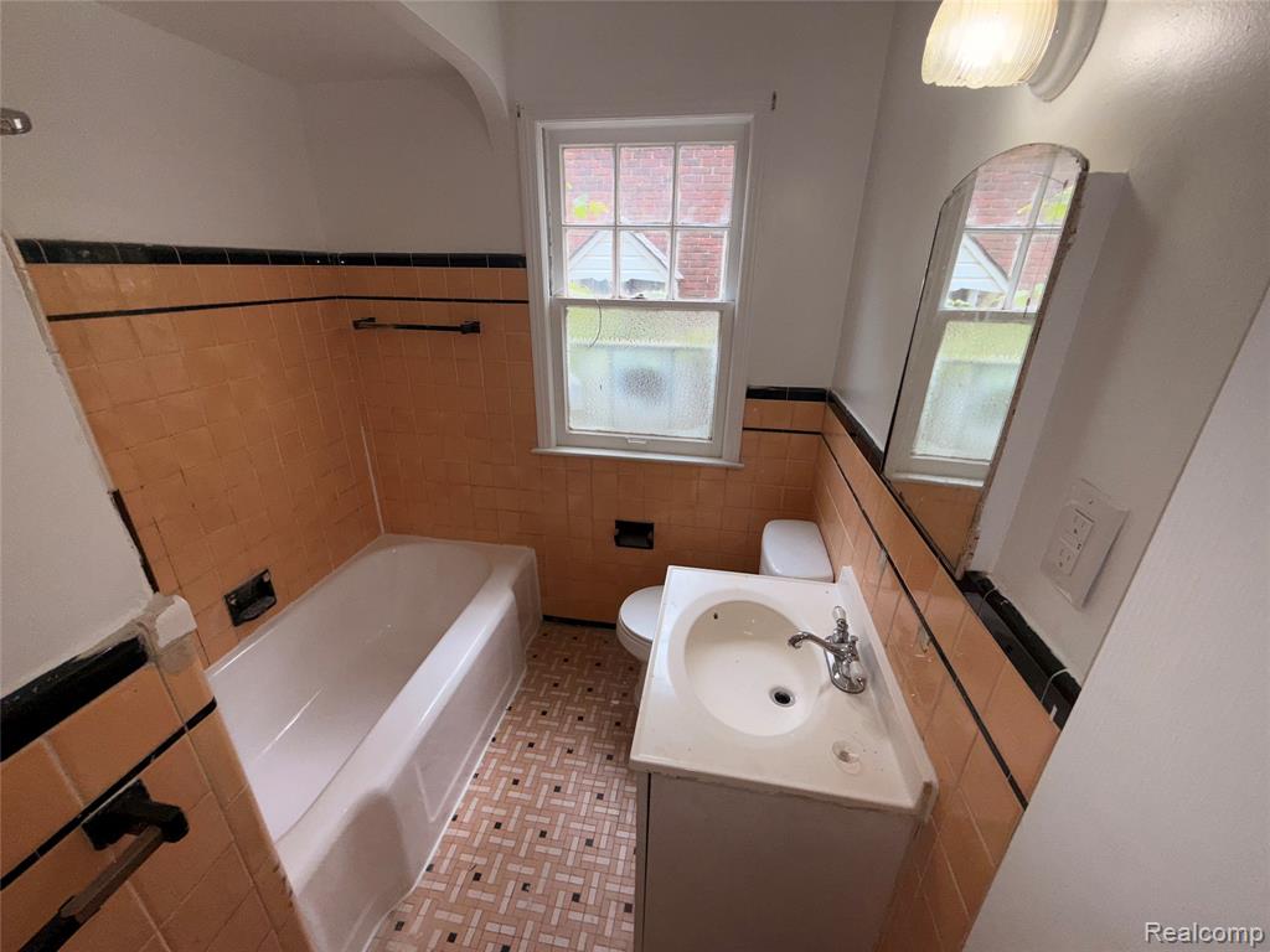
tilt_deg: -21.6
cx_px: 635
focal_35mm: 14
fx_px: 514
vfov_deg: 85.7
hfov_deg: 102.1
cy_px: 476
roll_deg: -1.3
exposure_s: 1/122
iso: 25
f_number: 2.2
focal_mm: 2.22
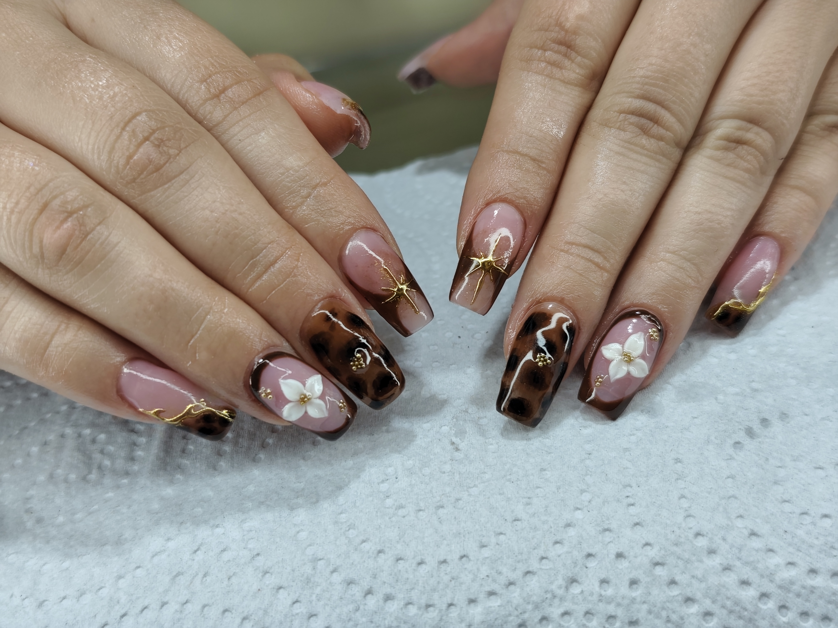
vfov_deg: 31.5
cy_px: 314
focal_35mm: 46
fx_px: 1114
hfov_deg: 41.2
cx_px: 419
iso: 100
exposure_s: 1/120
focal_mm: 6.19
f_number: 1.65
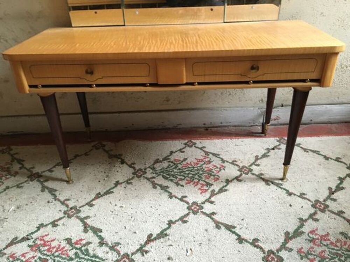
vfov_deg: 48.2
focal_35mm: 29
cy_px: 131
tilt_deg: -32.7
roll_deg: +1.2
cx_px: 175
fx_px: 293
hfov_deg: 61.7
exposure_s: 1/20
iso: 200
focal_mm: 4.15
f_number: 2.2
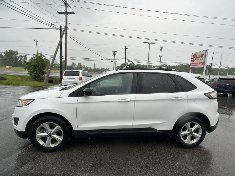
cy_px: 88
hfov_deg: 67.3
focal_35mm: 26
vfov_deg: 53.1
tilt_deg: -7.8
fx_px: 177
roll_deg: -3.4
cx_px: 118
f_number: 1.5
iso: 50
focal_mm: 5.7
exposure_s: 1/820
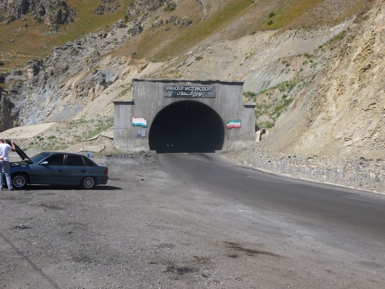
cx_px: 192
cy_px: 144
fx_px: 400
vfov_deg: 39.7
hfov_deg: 51.4
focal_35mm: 36
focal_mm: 6.5
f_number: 3.6
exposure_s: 1/640
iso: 100
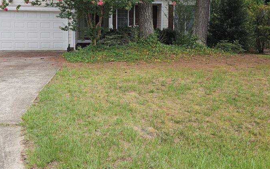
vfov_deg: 33.8
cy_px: 44
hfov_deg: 52.7
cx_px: 138
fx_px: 272
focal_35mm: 37
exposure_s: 1/485
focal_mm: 5.4
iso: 25
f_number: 1.8
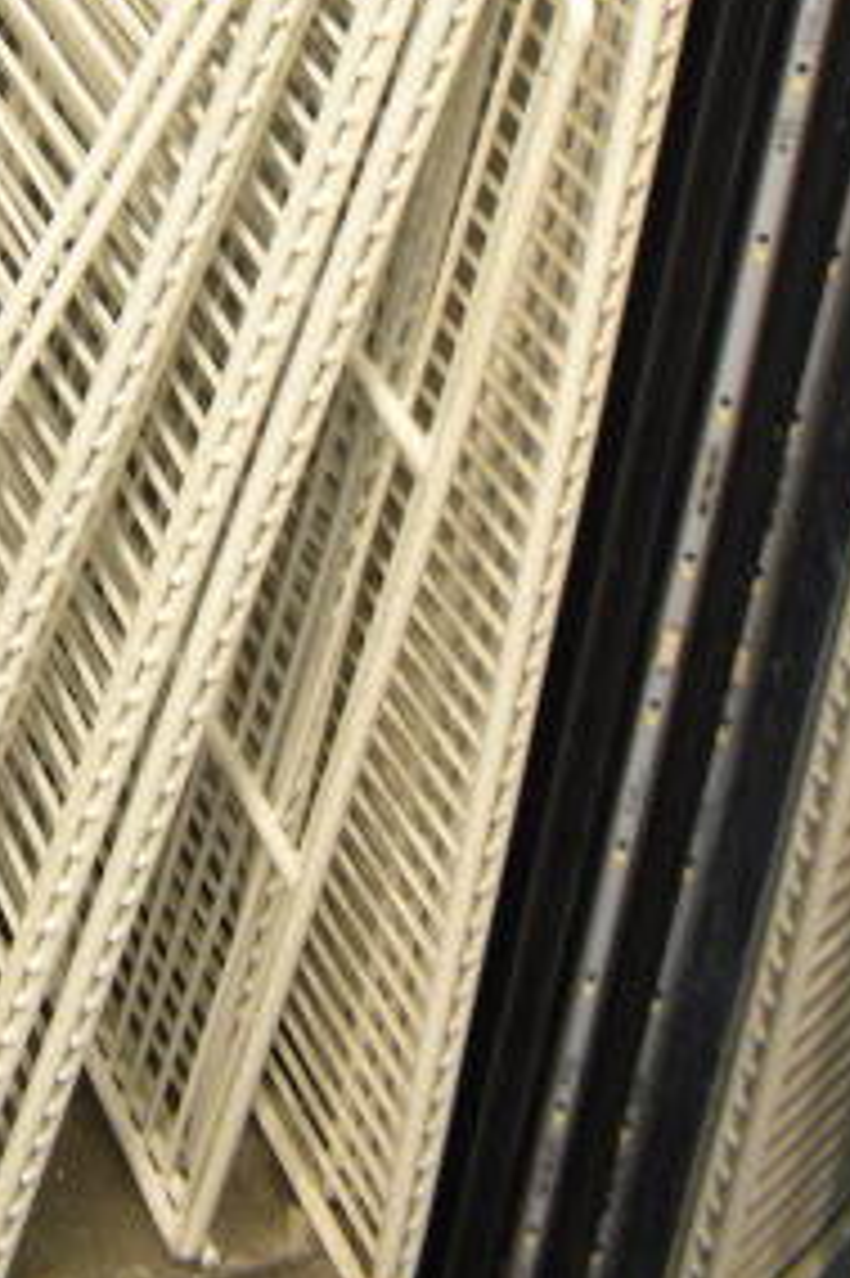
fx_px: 3085
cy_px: -747
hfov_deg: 15.0
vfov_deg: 19.7
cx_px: -234
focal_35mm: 87
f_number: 3.5
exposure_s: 1/50
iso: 1600
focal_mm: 18
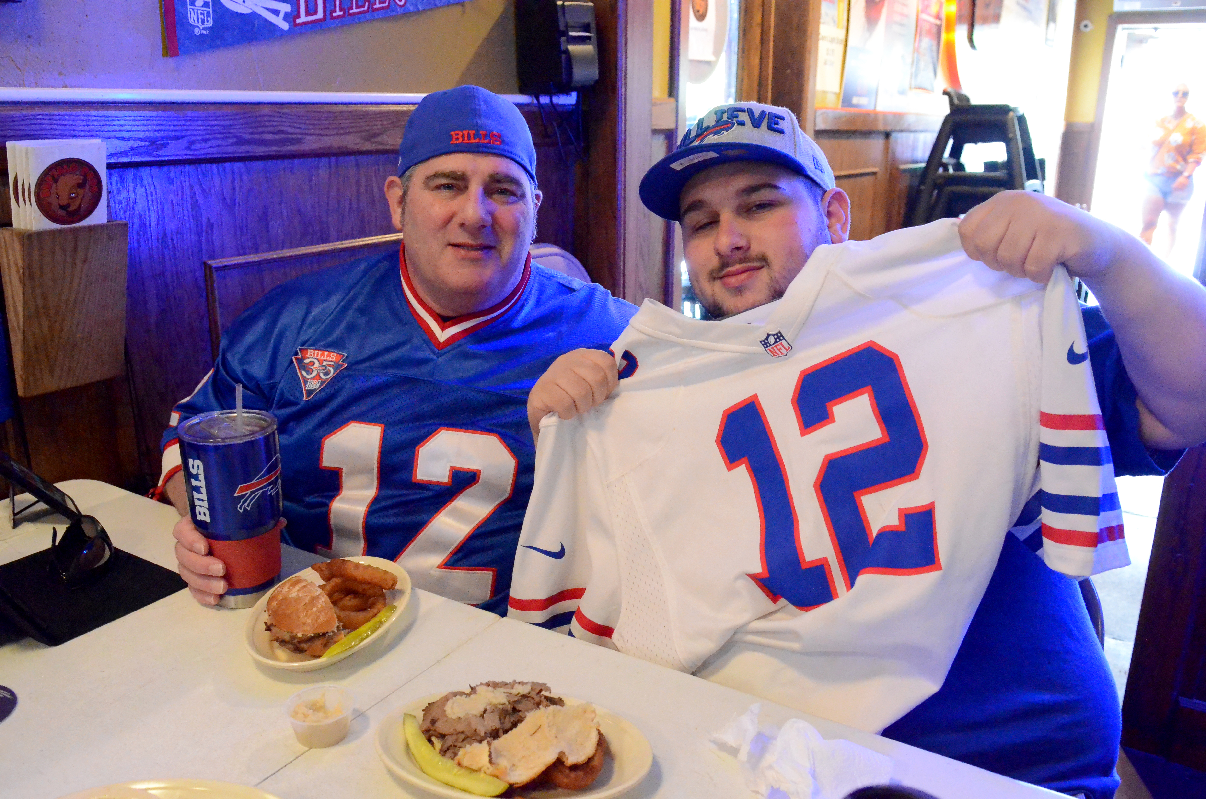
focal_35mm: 30
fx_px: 1003
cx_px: 603
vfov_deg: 43.4
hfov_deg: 62.0
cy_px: 400
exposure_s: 1/50
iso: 10000
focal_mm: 20
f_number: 4.5
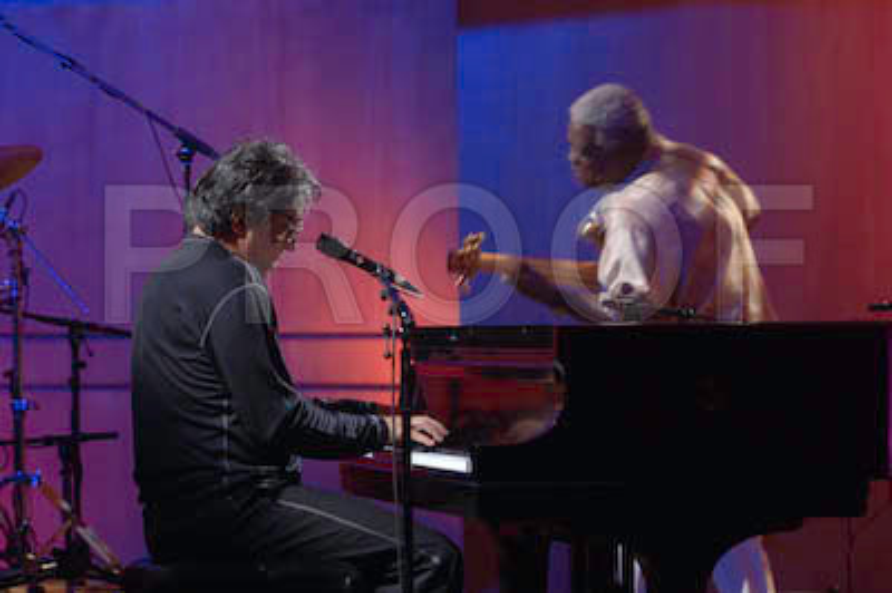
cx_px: 446
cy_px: 296
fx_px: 4085
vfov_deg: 8.3
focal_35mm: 165
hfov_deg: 12.5
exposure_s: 1/60
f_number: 2.8
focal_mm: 110
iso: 800
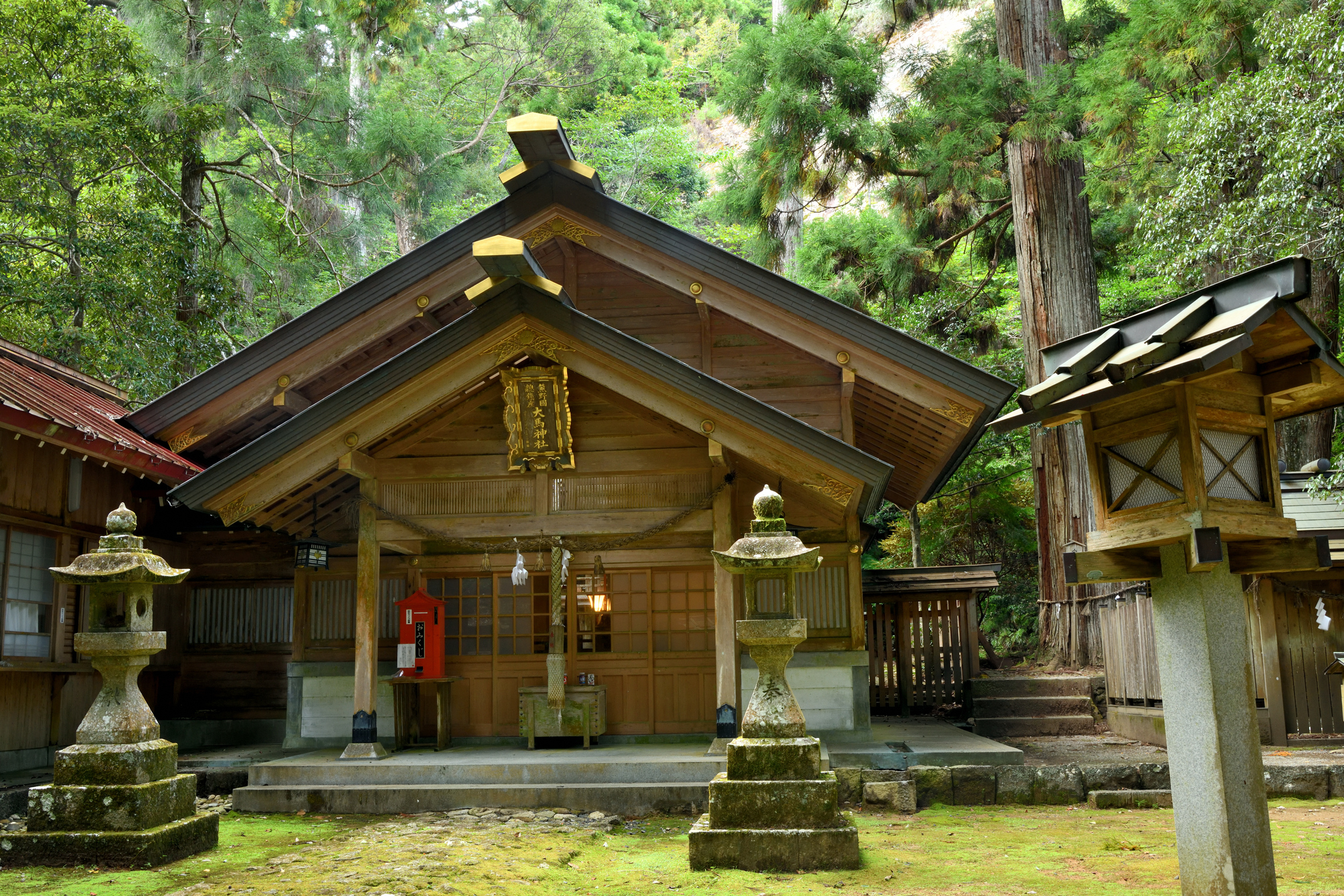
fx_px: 1194
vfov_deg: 41.1
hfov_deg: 58.7
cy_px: 448
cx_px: 672
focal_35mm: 32
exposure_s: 1
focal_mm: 32
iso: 400
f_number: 11
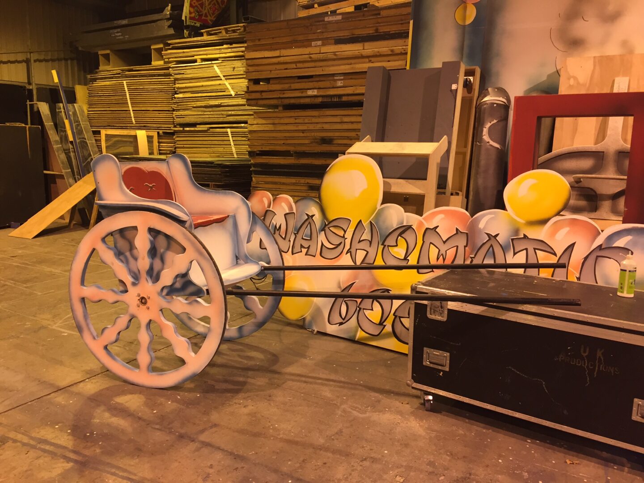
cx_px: 322
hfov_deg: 61.7
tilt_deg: -9.9
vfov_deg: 48.2
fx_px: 540
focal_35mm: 29
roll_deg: -1.7
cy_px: 242
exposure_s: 1/33
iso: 100
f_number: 2.2
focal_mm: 4.15
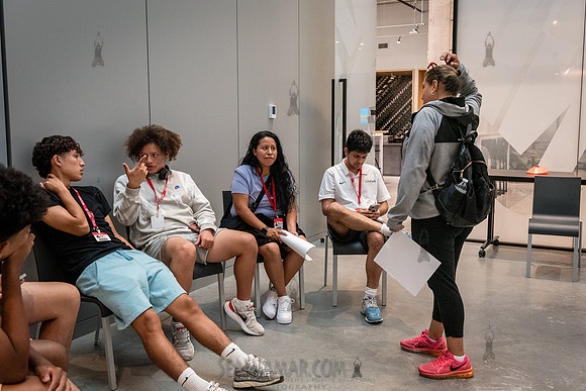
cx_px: 304
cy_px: 195
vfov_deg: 36.6
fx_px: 591
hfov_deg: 52.8
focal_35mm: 36
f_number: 4.5
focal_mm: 34
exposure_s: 1/200
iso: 5000
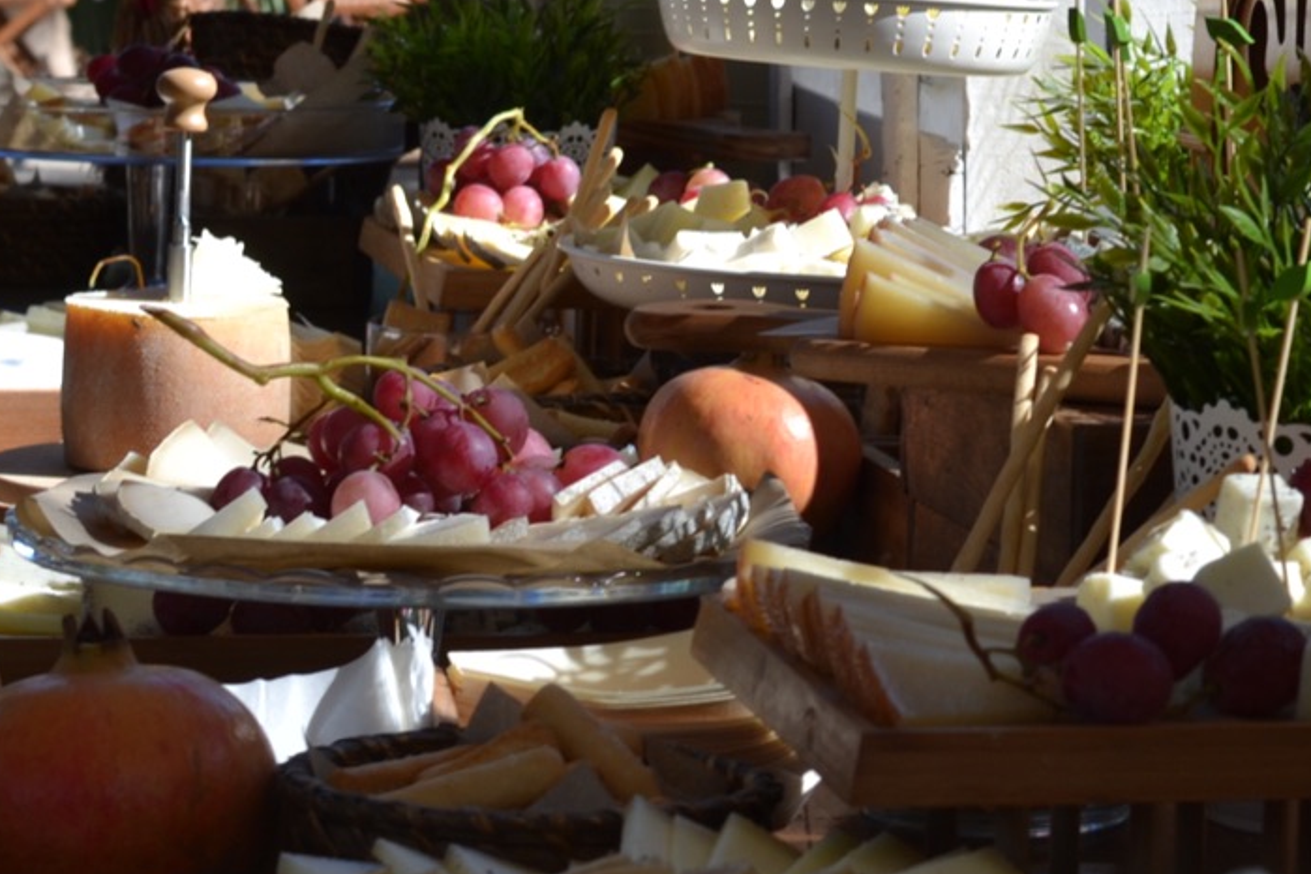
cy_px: 364
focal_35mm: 120
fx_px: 4375
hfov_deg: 16.9
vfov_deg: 11.4
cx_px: 1024
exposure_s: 1/160
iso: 100
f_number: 6.3
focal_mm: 35
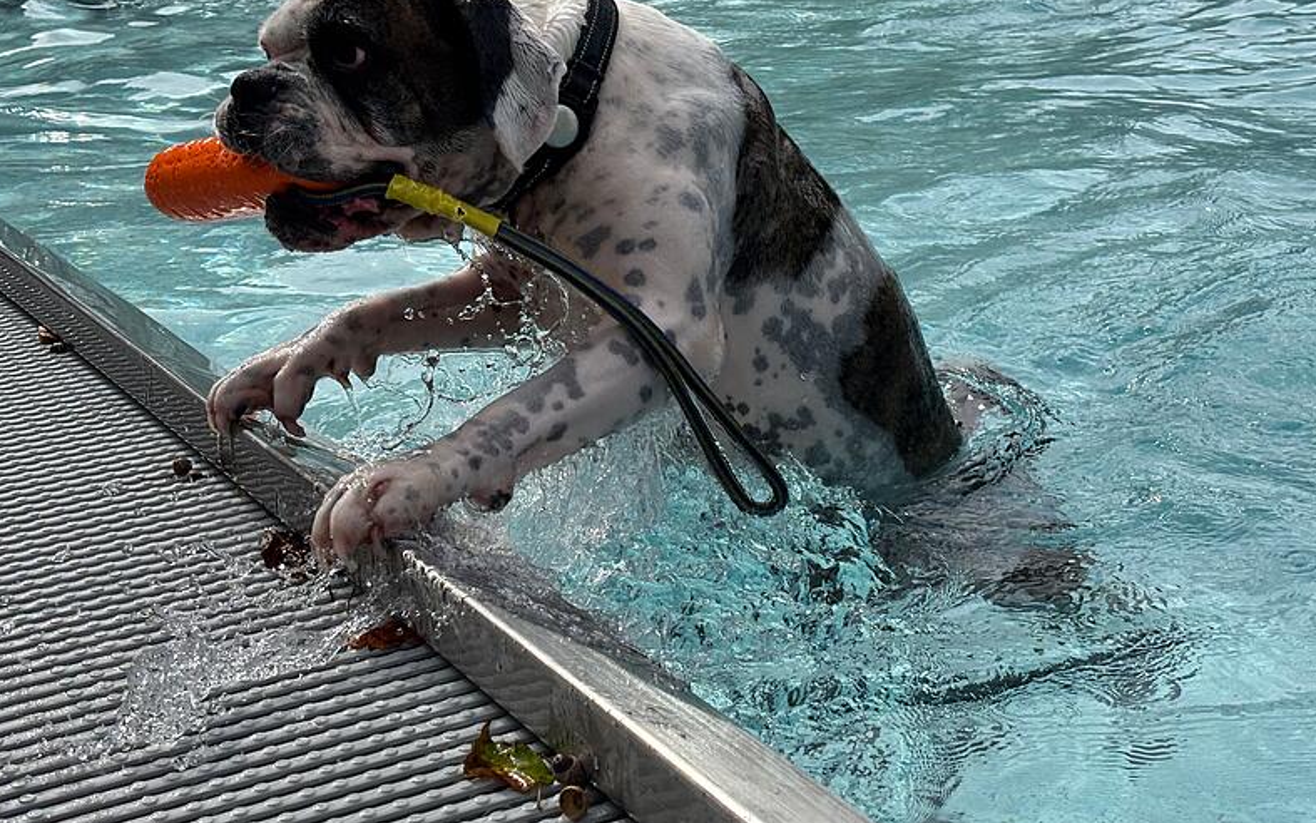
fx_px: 2009
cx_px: 654
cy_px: 442
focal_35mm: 56
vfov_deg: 23.1
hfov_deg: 36.3
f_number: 1.6
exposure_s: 1/2933
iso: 40
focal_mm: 5.96
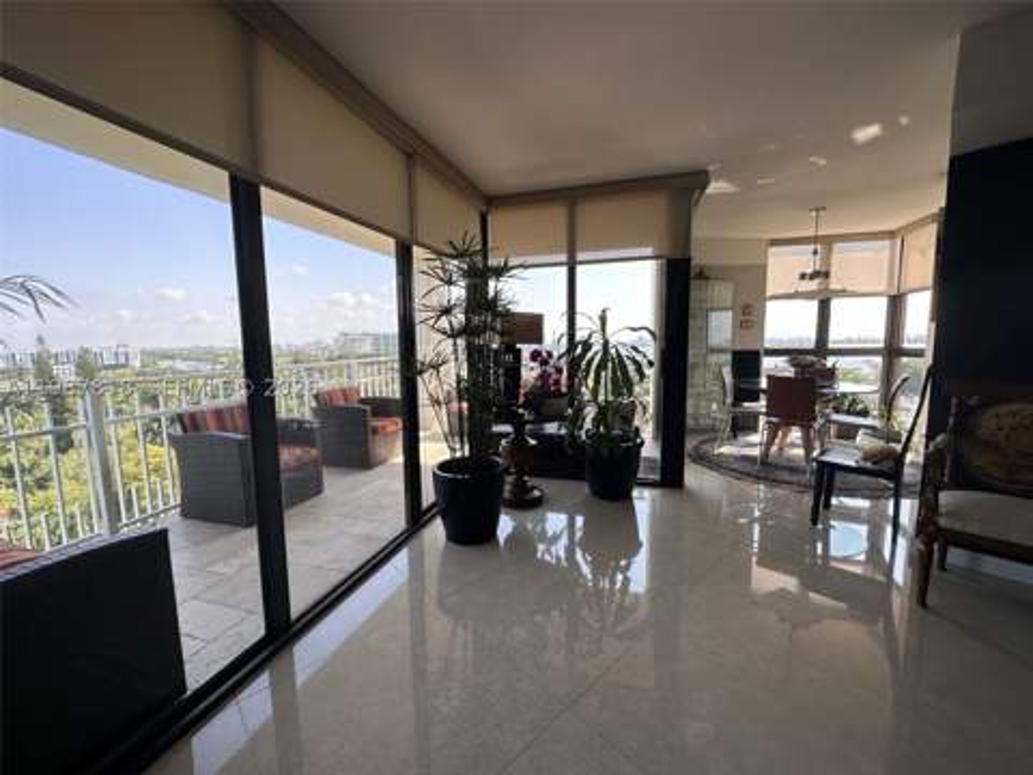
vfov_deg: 85.7
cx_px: 516
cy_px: 388
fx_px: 418
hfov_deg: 102.1
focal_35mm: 14
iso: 40
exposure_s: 1/339
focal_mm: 2.22
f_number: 2.2
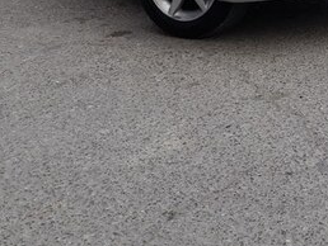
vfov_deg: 20.2
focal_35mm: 69
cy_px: -35
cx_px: 277
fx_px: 654
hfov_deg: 27.4
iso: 40
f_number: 1.7
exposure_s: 1/796
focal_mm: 3.71
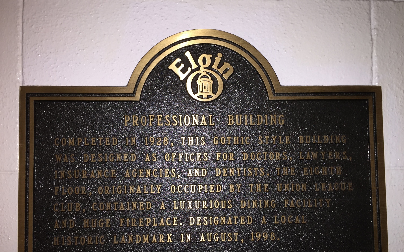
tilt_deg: +3.8
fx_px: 341
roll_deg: +1.0
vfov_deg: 40.5
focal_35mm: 31
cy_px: 140
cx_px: 203
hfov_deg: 61.2
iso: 32
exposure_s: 1/21
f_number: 2.2
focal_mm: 4.15
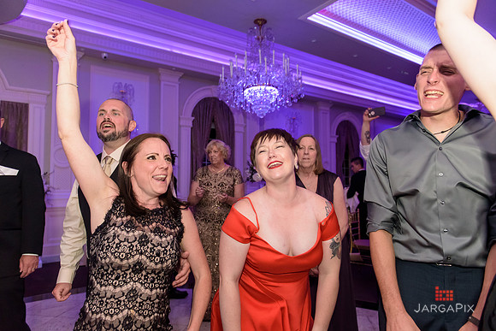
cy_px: 166
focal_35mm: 24
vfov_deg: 53.2
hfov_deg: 73.7
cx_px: 248
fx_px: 331
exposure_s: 1/125
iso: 3200
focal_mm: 24
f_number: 3.2
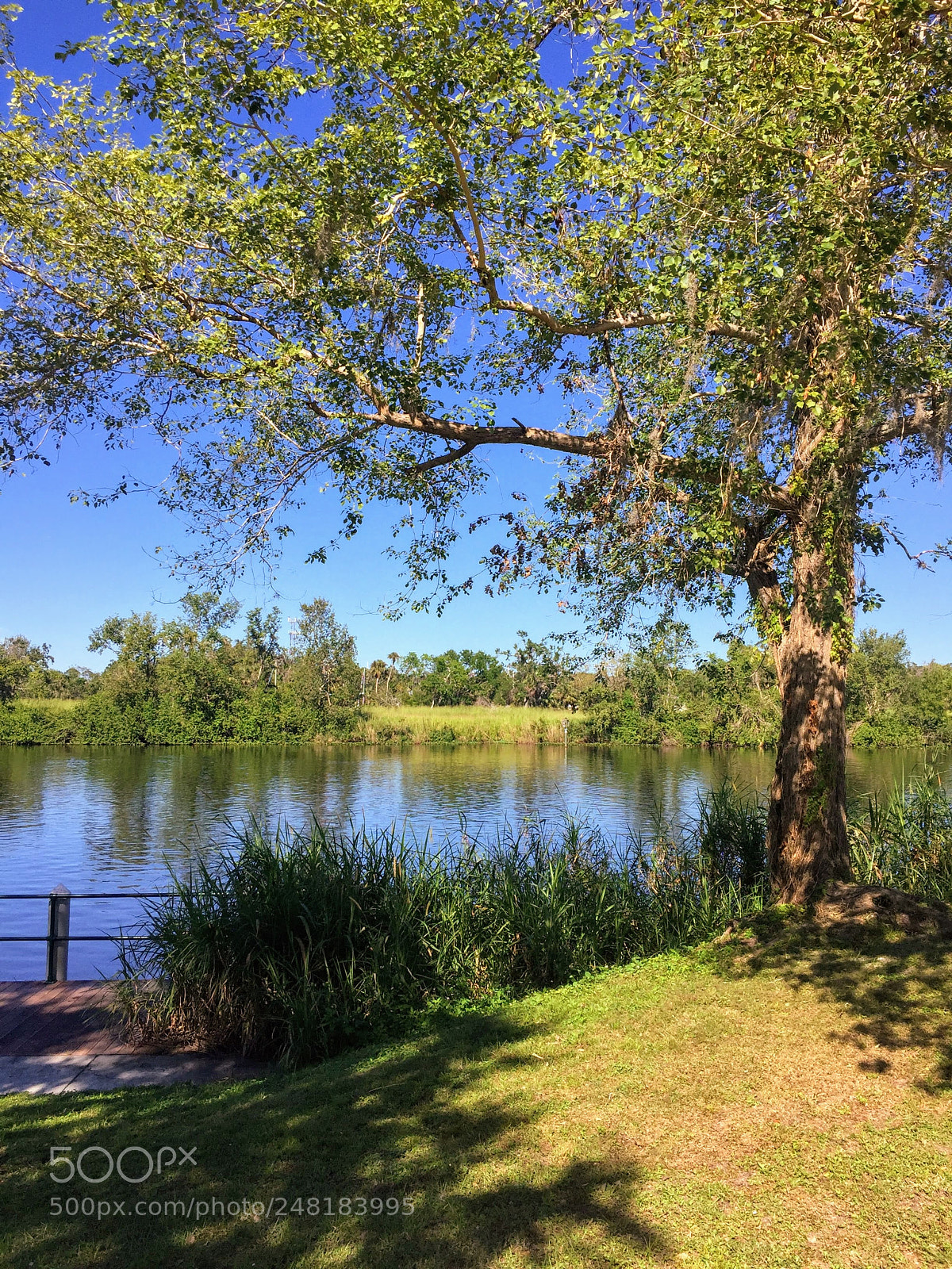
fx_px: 1063
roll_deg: -0.7
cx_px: 476
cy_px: 634
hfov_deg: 48.2
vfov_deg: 61.7
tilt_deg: +3.3
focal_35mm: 29
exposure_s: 1/1799
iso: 32
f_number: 2.2
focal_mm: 4.15
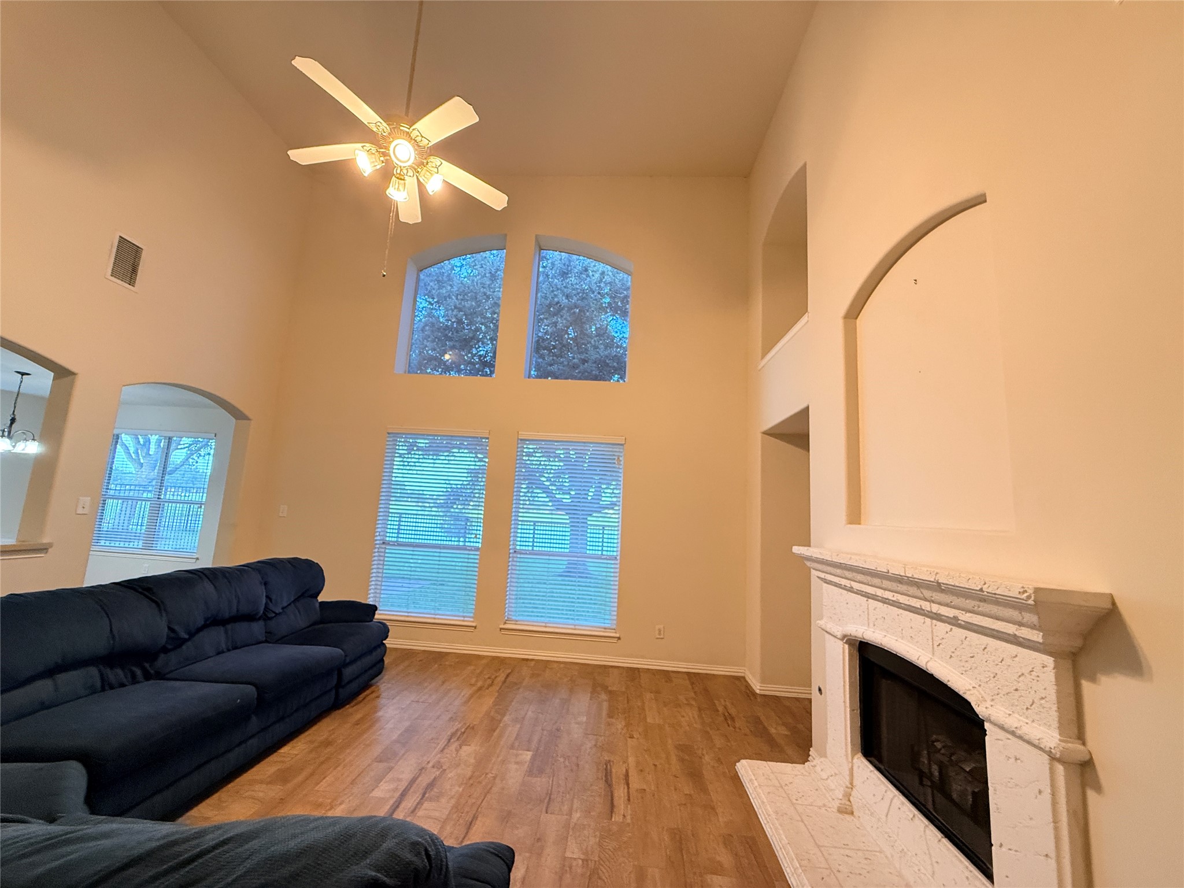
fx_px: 479
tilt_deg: +8.2
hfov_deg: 102.1
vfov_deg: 85.7
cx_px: 592
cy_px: 444
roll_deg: -3.2
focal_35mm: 14
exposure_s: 1/60
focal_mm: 2.22
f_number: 2.2
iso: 400
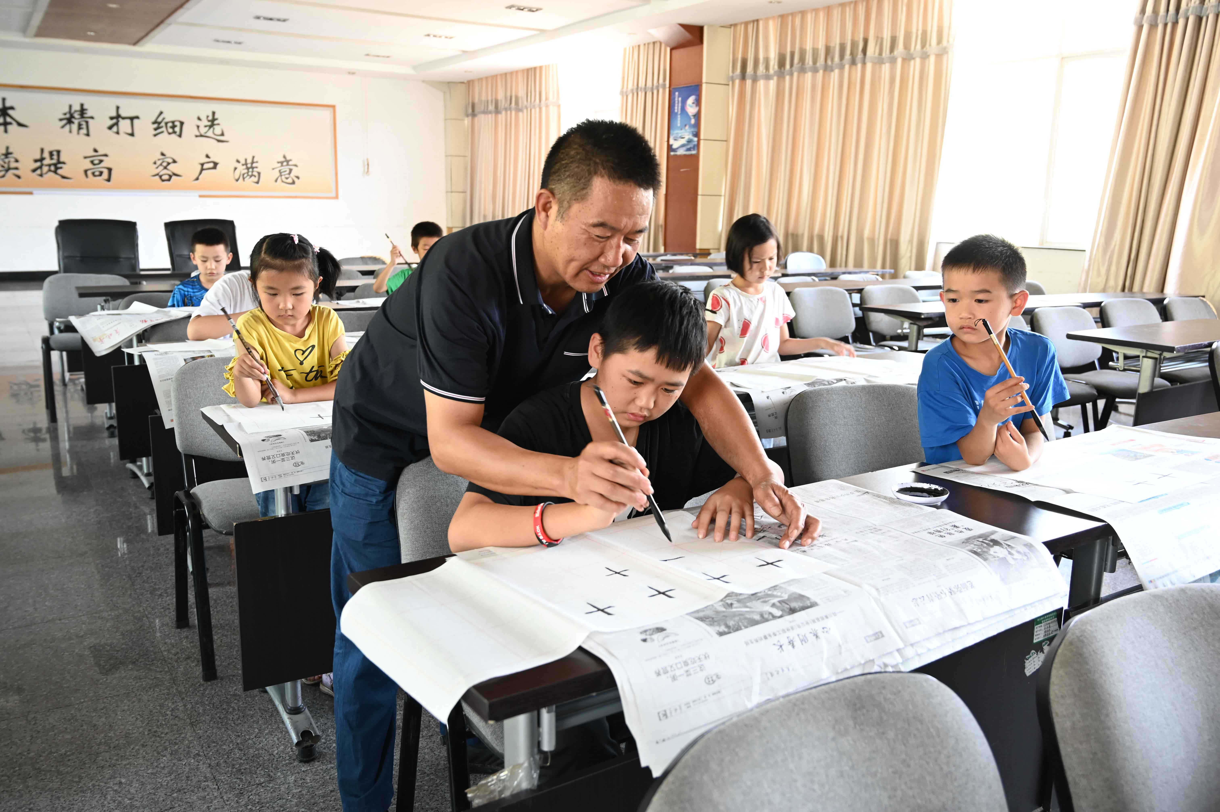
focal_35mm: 30
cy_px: 406
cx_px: 610
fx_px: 999
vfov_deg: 44.2
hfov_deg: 62.8
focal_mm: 29.5
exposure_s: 1/30
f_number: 4.5
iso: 1000
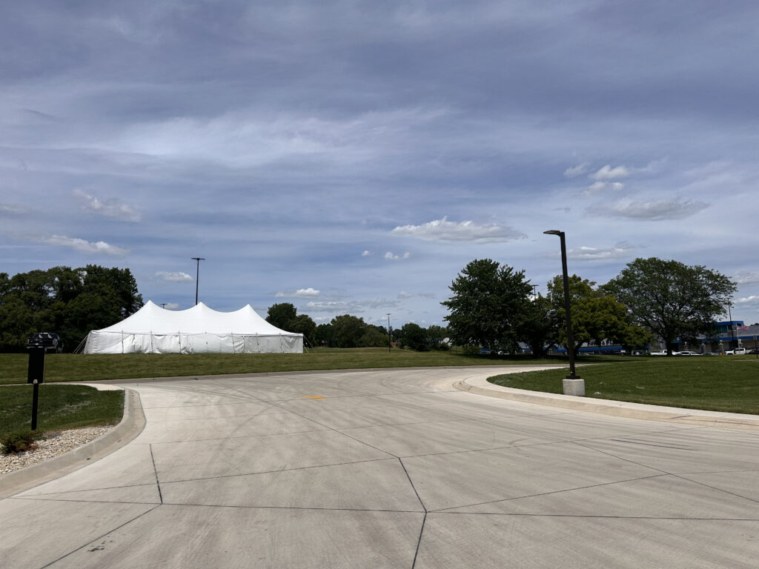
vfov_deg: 56.8
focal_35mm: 24
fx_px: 526
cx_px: 380
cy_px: 284
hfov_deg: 71.6
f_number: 1.78
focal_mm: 6.86
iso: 80
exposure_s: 1/12048
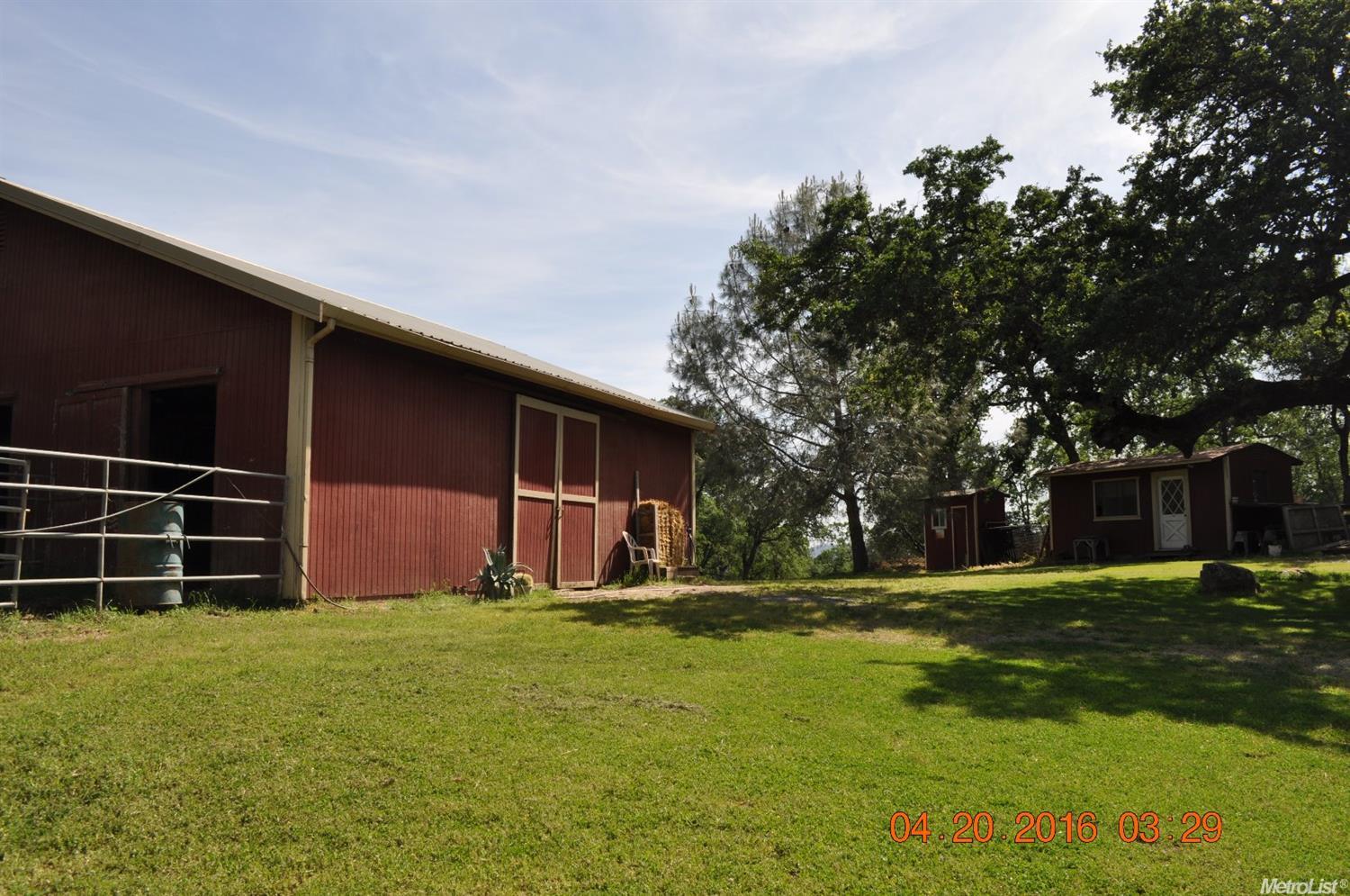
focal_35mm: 27
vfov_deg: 47.8
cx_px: 675
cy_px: 448
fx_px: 1011
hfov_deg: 67.5
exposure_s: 1/200
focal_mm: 18
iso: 200
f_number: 11
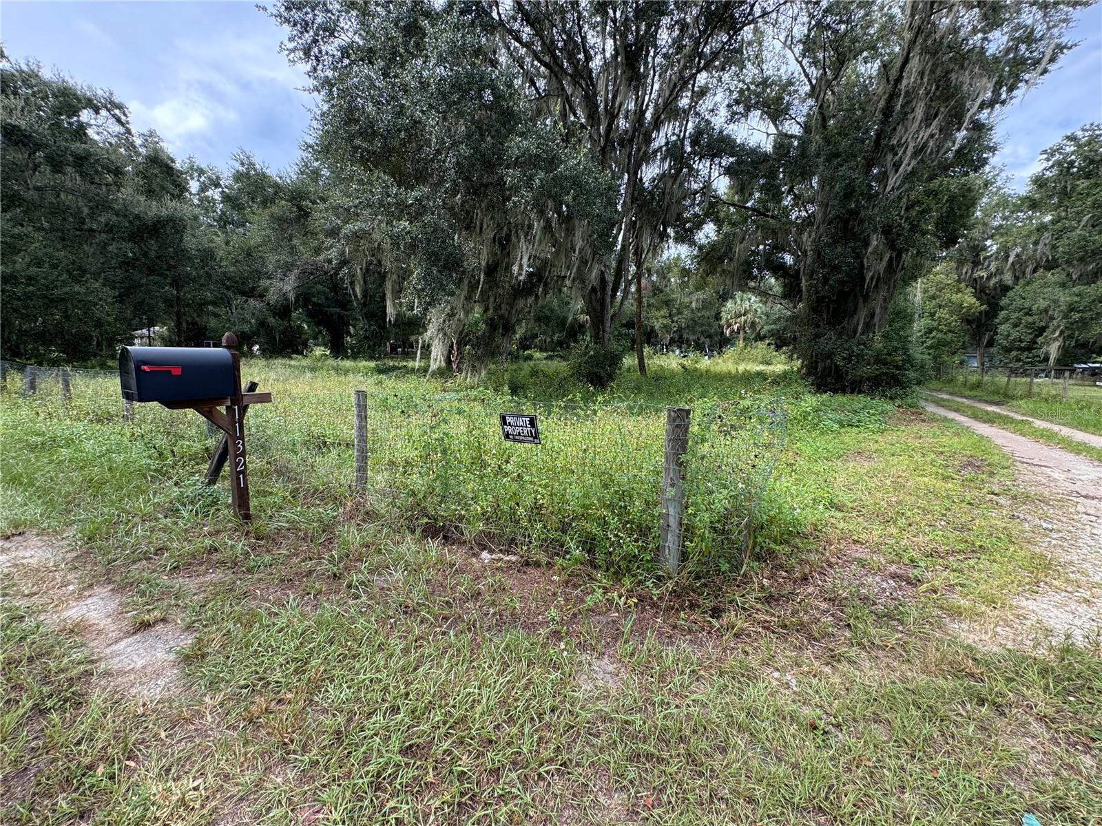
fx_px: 446
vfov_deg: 85.7
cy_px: 413
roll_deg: -1.7
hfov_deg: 102.1
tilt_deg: -6.8
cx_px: 551
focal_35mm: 14
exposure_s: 1/313
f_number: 2.2
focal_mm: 2.22
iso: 40
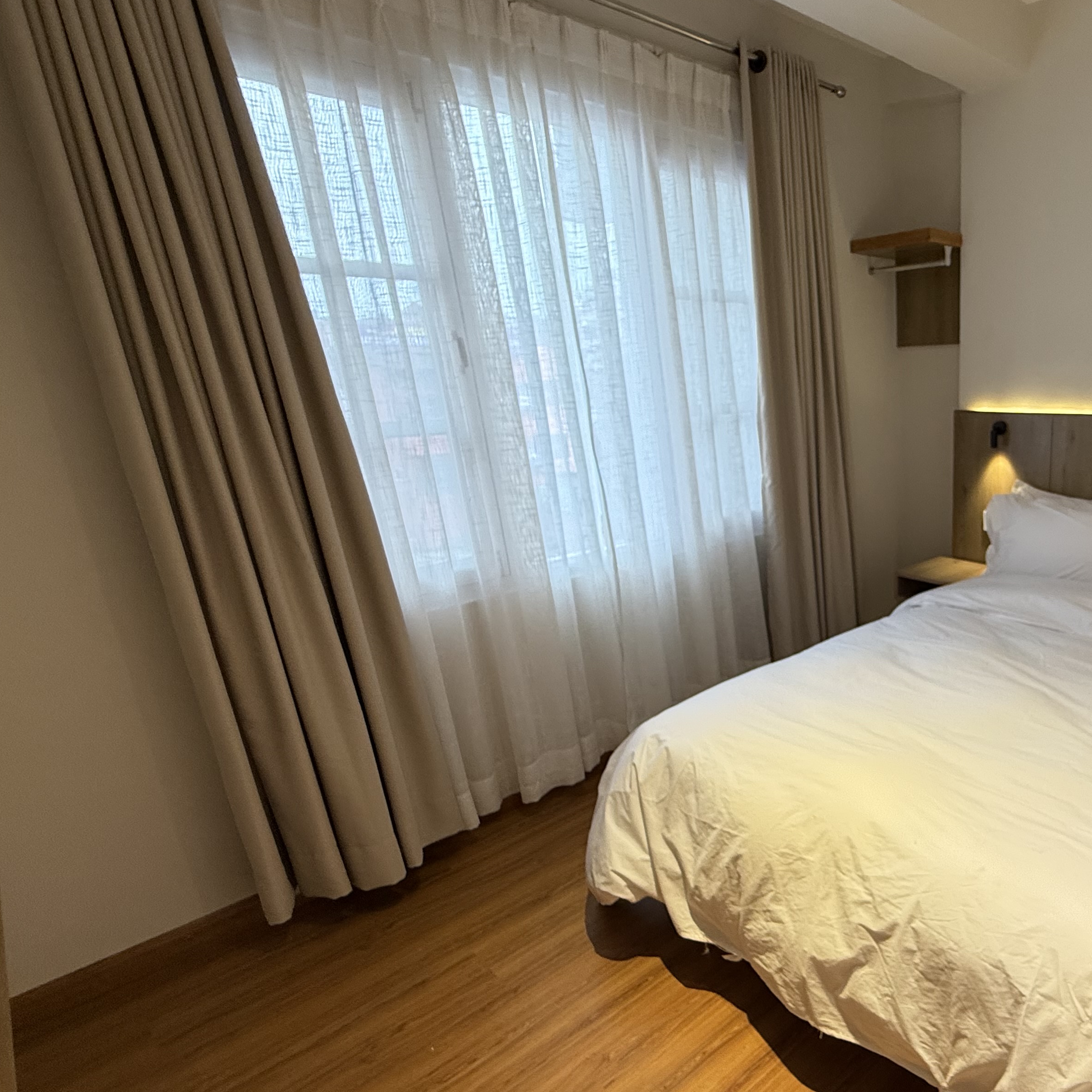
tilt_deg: -16.1
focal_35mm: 21
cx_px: 913
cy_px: 601
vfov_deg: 72.0
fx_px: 749
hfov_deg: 64.0
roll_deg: +1.3
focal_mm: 2.22
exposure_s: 1/100
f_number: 2.2
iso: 160
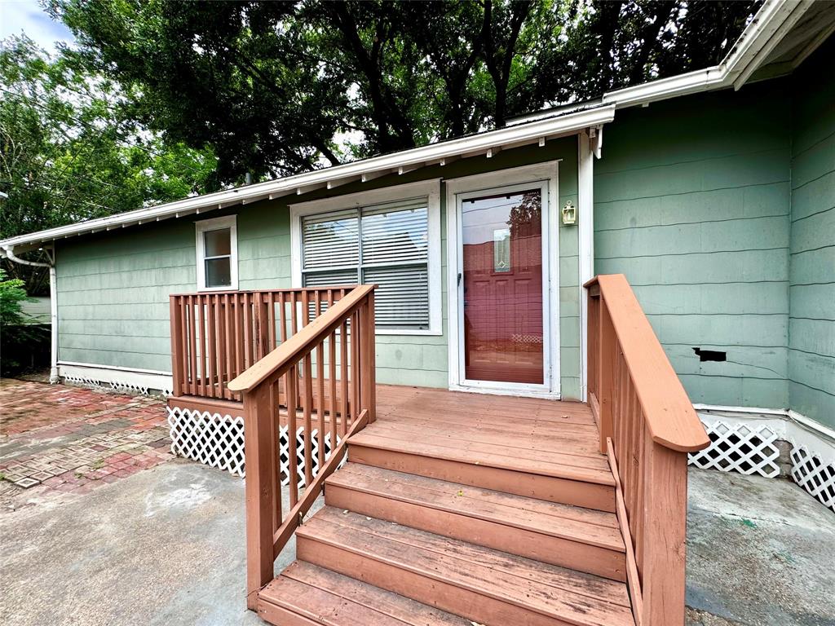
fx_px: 338
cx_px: 418
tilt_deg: -3.3
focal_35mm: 14
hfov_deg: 102.1
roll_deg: +0.7
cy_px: 313
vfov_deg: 85.7
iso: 50
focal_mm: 2.22
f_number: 2.2
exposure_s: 1/512
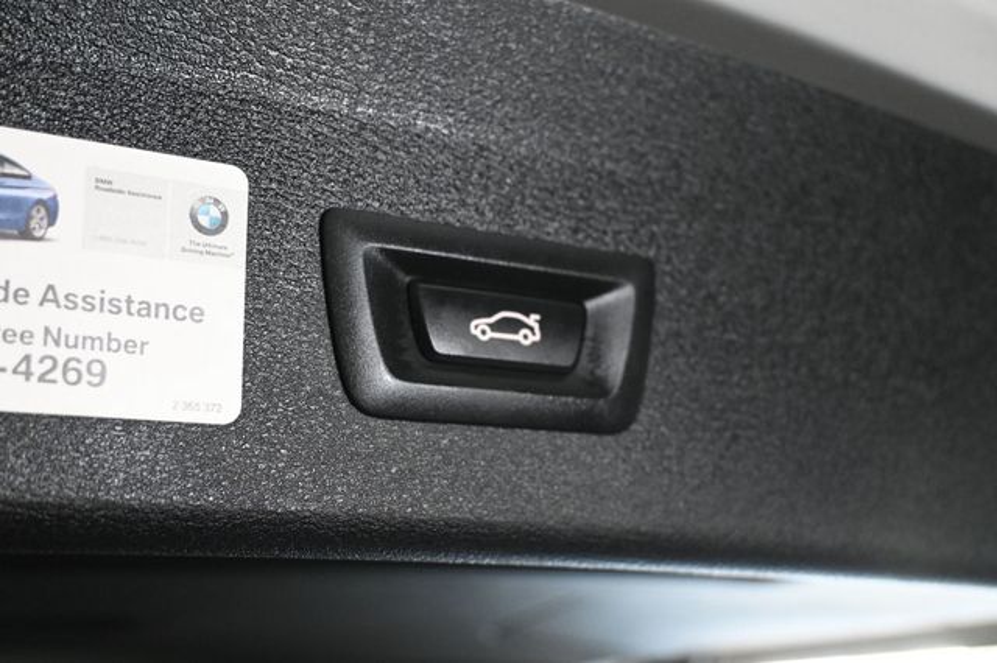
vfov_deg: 30.8
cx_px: 498
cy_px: 332
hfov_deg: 45.0
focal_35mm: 44
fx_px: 1204
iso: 3200
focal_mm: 29
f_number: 4.8
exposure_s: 1/80
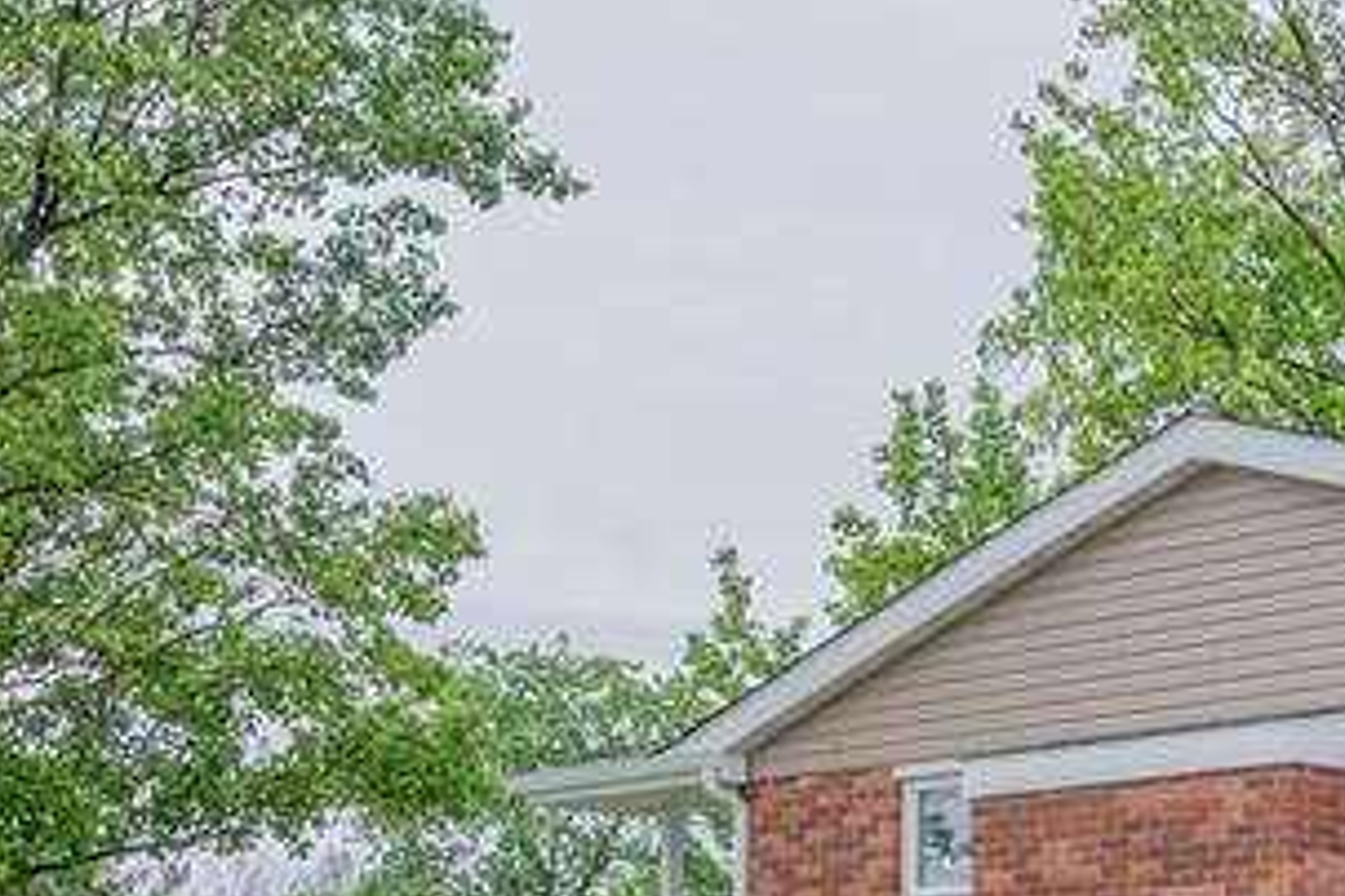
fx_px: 2017
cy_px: 1002
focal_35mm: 54
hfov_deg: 27.3
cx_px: 1949
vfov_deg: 23.4
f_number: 8
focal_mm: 16
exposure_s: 1/100
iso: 80
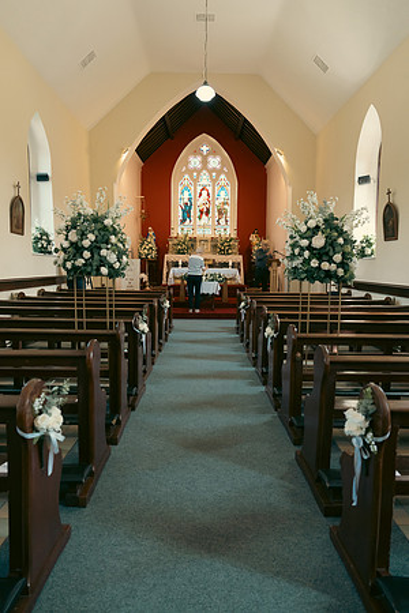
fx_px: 409
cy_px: 306
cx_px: 204
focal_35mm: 24
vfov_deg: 73.7
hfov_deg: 53.1
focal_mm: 24
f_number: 3.5
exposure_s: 1/320
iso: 2500
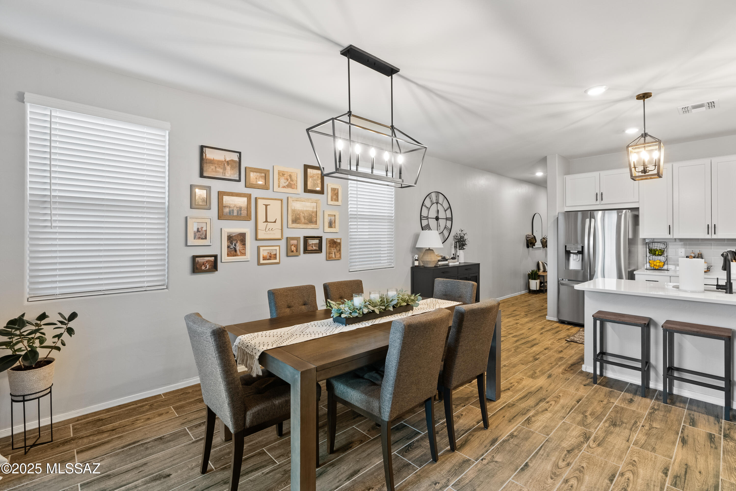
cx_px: 368
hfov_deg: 96.7
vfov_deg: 73.8
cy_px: 246
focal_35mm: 16
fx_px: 327
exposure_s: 1.3
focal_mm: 16
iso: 400
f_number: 8
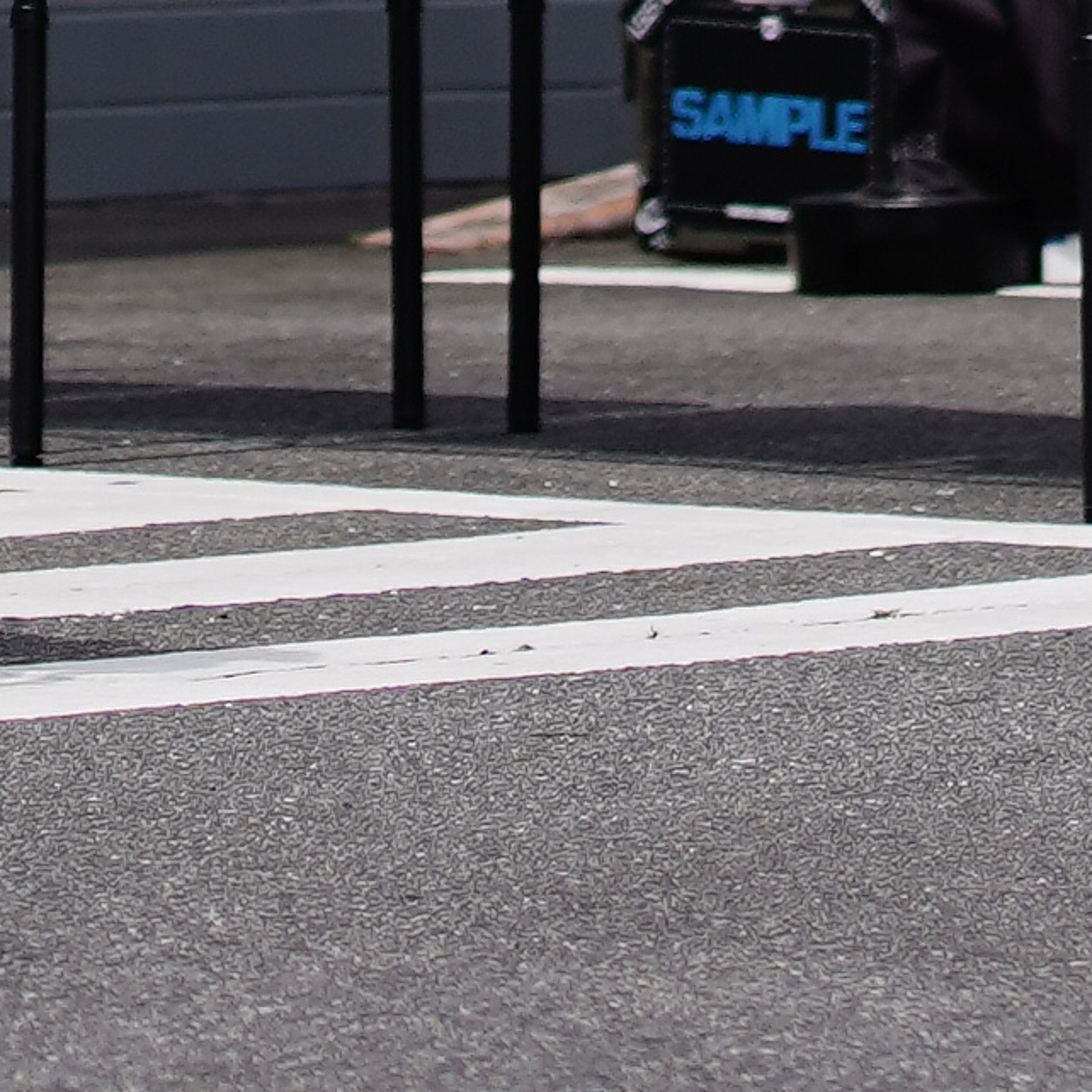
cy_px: -1830
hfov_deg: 4.0
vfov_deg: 3.9
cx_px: 410
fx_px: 15597
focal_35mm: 437
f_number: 1.8
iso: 100
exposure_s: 1/8000
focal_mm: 55
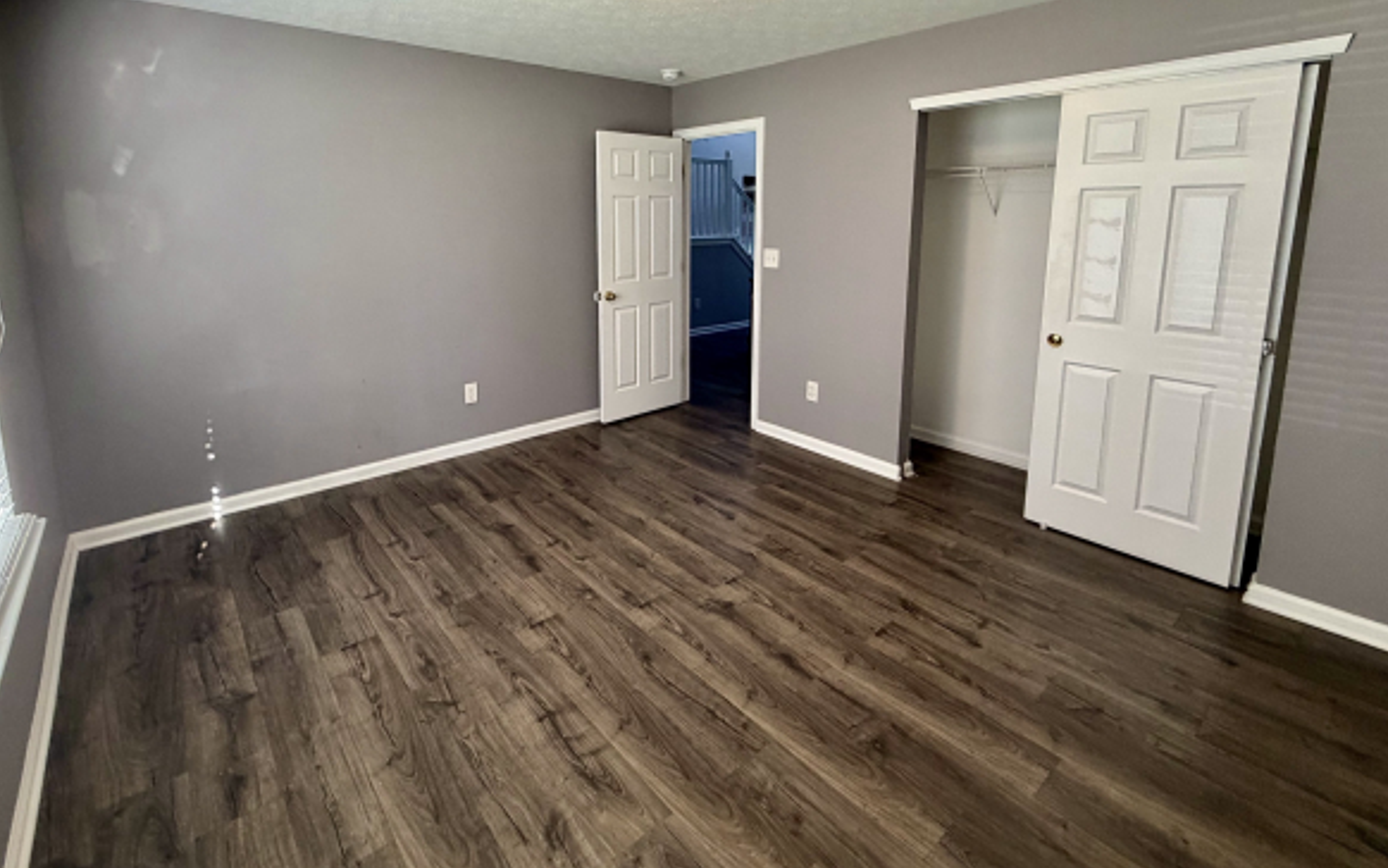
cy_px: 305
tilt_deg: -8.6
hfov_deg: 94.3
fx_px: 643
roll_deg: +0.2
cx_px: 659
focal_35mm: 17
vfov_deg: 66.6
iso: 250
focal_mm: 2.22
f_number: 2.2
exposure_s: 1/120
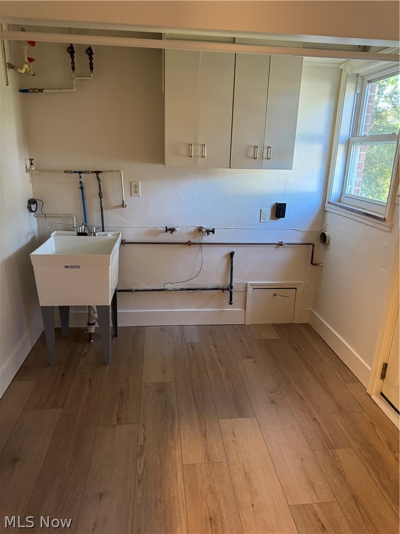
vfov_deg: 71.6
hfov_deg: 56.8
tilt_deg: -15.4
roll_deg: -0.9
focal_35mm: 24
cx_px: 200
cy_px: 267
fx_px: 370
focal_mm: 6.76
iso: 500
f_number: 1.78
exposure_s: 1/60
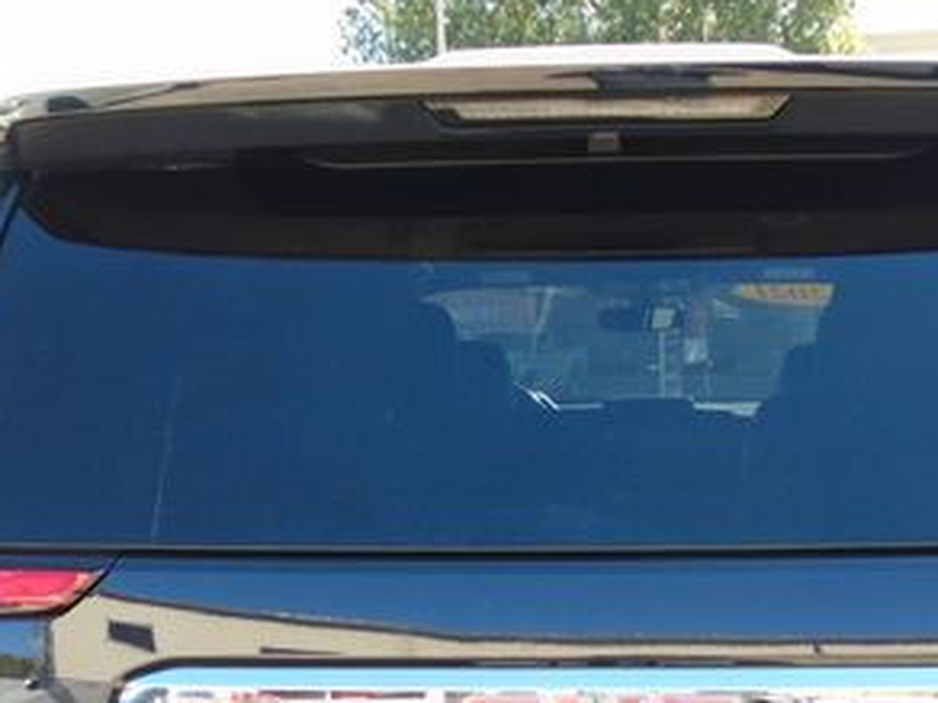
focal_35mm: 57
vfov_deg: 24.1
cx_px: 588
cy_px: 761
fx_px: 1545
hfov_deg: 33.6
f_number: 3.2
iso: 100
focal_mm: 4.6
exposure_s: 1/125
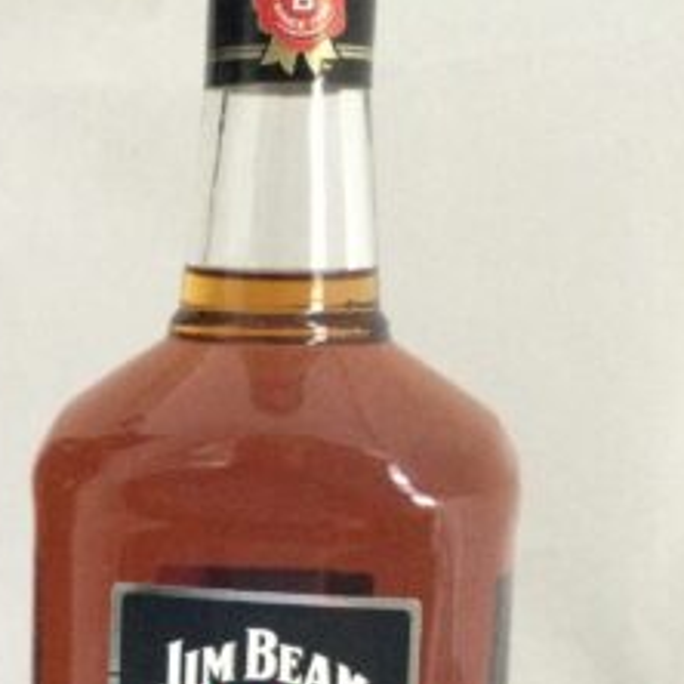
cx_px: -46
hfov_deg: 21.0
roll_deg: +0.5
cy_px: 533
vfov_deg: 21.7
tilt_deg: -9.7
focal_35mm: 79
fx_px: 1766
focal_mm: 3.3
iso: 250
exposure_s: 1/17
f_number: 2.4
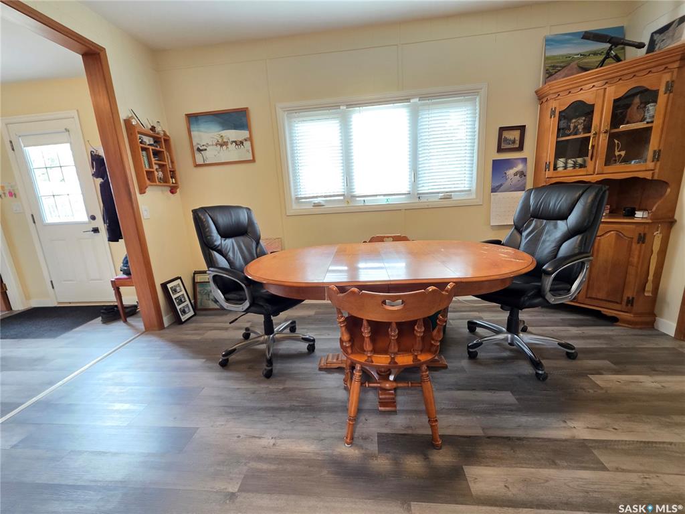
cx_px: 342
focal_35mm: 13
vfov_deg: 89.9
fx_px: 257
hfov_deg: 106.2
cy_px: 257
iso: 200
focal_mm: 2.2
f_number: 1.9
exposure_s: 1/60
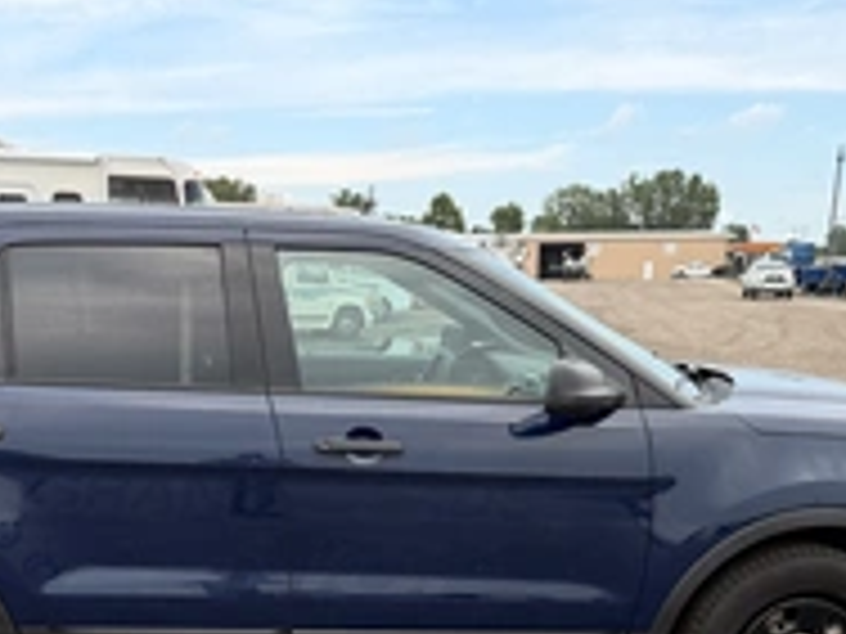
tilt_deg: -12.4
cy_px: 621
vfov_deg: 27.1
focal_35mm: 51
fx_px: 1246
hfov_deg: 37.4
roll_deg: +0.4
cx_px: 346
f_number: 1.78
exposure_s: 1/1727
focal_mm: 6.76
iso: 100
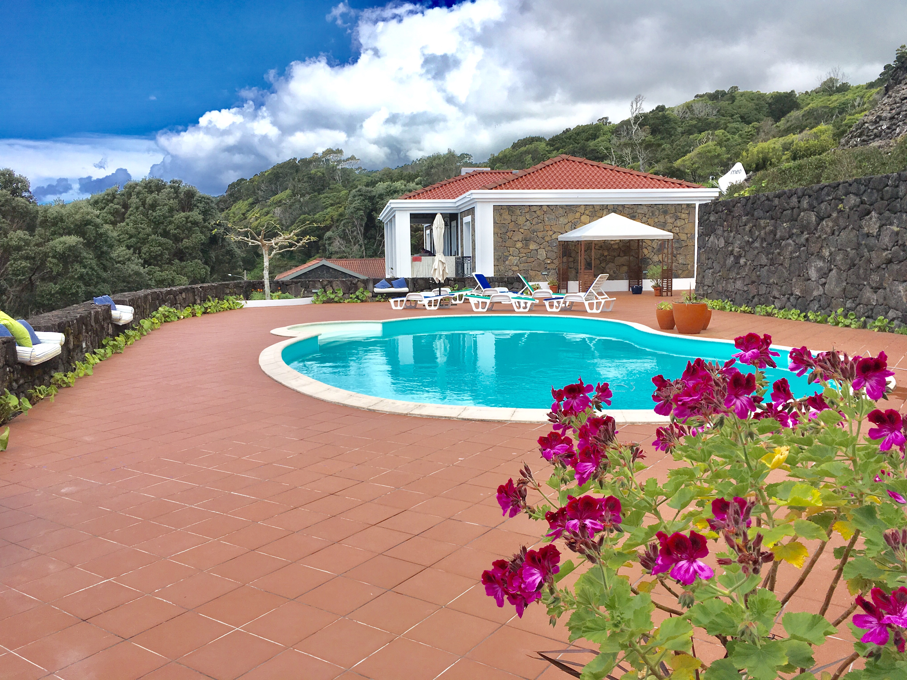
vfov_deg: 48.2
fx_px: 760
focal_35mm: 29
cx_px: 454
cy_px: 340
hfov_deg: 61.7
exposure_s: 1/1709
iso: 25
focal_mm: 4.15
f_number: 2.2
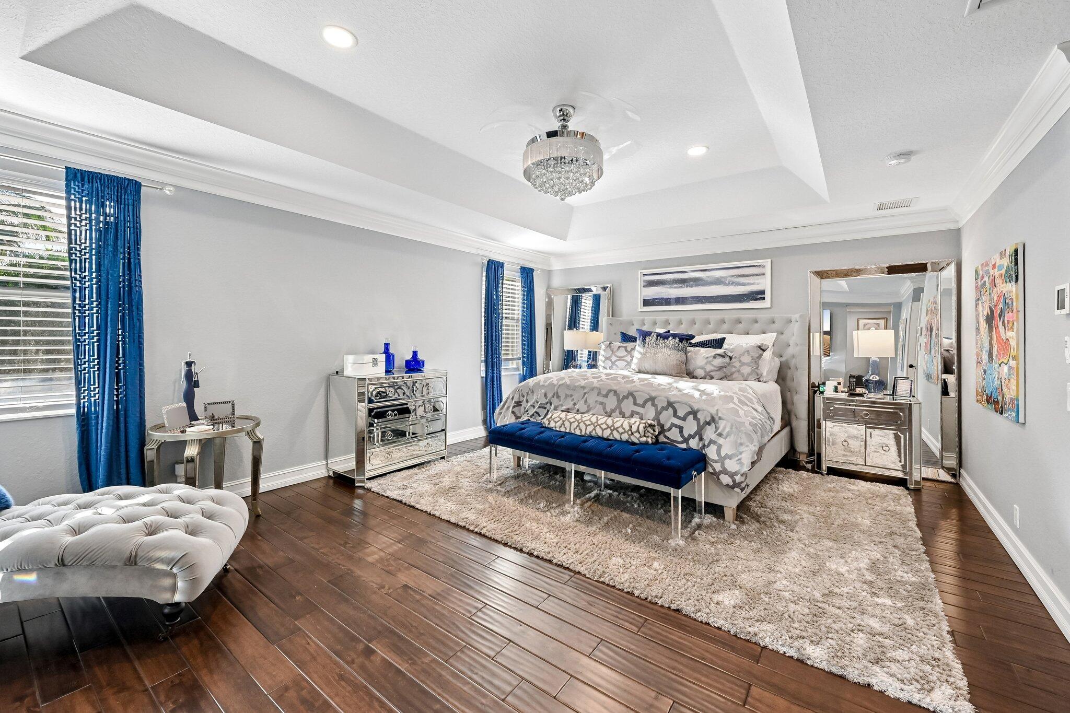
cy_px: 356
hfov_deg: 104.3
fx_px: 416
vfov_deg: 81.2
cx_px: 535
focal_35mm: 14
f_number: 8
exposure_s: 1/160
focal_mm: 14
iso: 3200
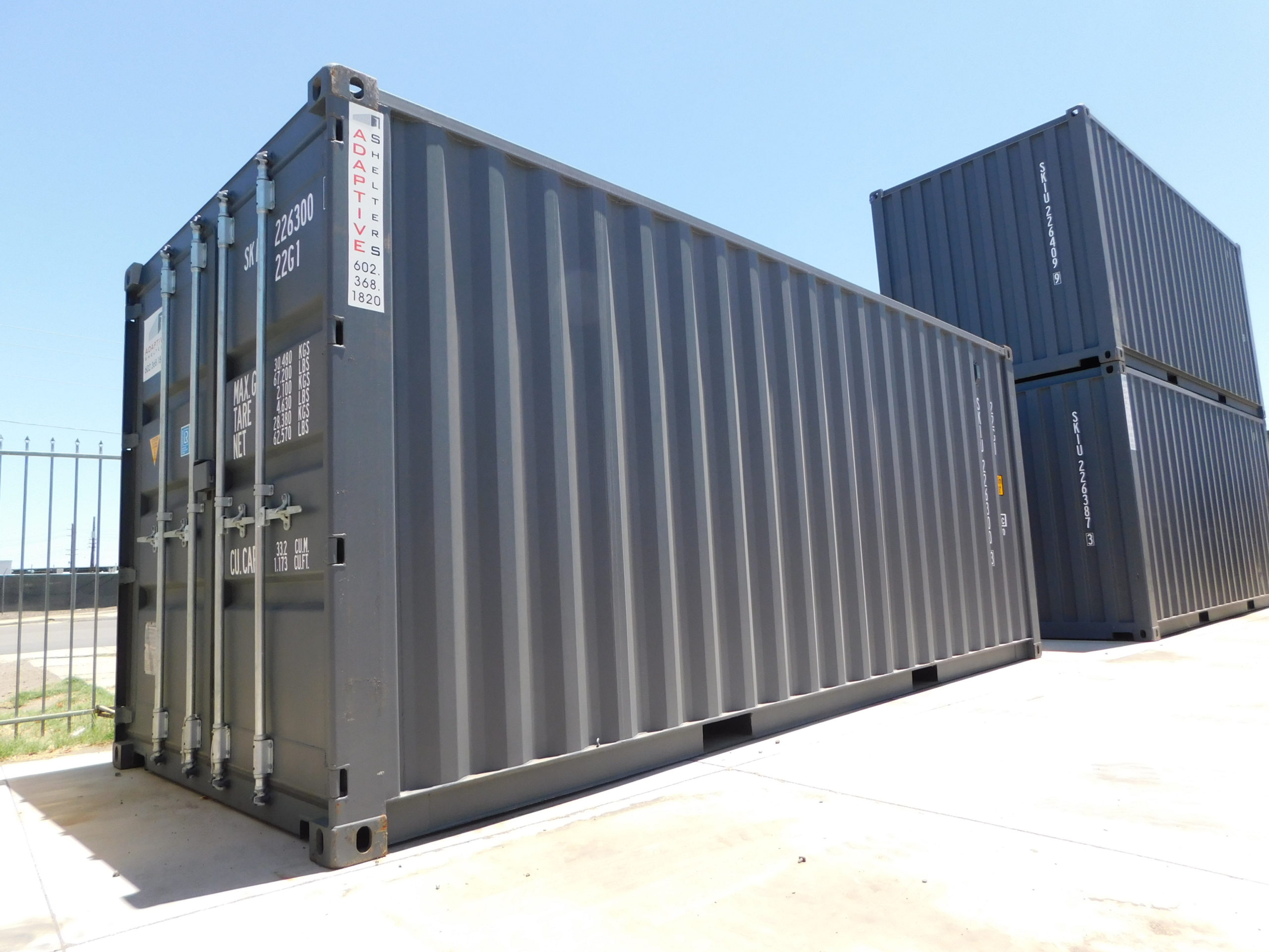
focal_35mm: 23
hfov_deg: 73.9
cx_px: 634
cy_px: 476
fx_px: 843
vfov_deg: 58.9
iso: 125
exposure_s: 1/800
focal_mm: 4
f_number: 3
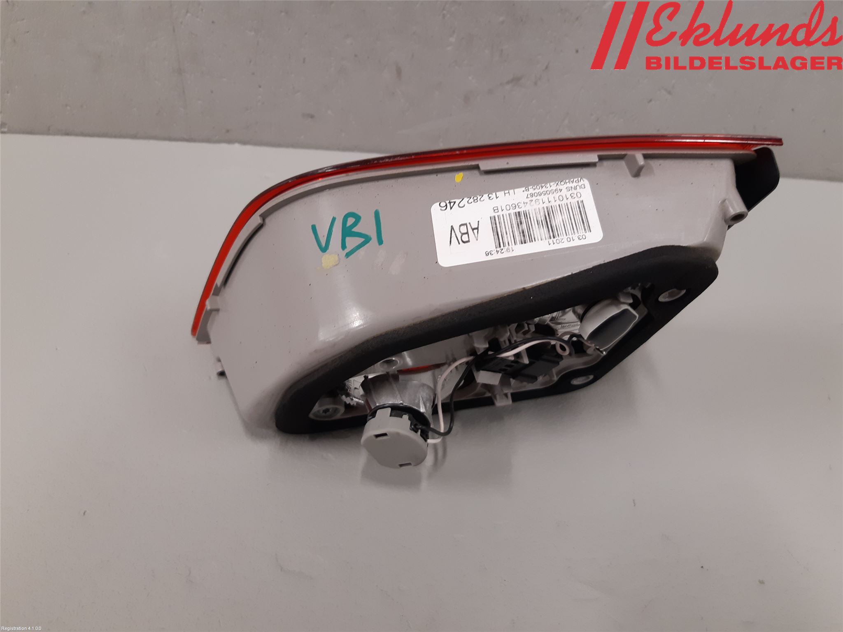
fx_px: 633
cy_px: 316
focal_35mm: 26
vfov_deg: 53.1
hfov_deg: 67.3
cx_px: 422
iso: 125
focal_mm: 3.93
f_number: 1.7
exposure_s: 1/50
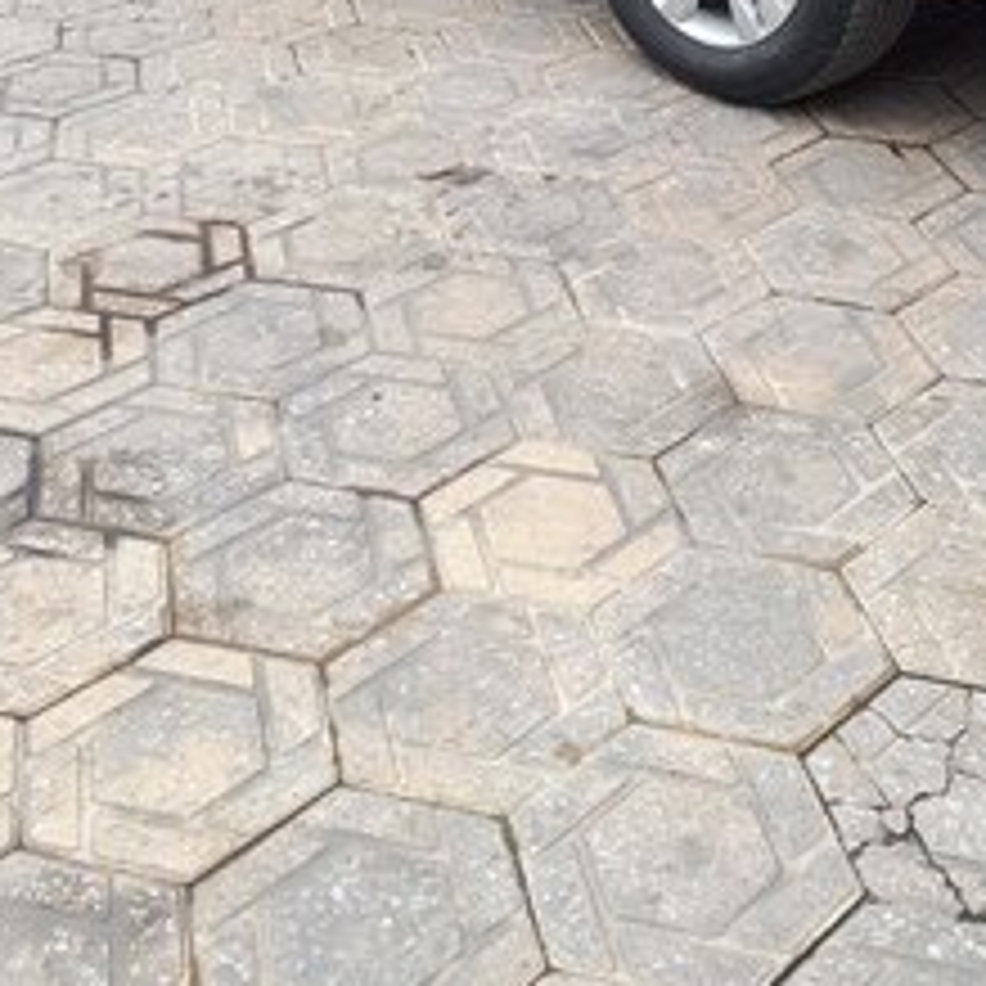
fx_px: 1740
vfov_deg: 28.8
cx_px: 662
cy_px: -86
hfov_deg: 31.4
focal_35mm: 54
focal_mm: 3.6
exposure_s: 1/239
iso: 40
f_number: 1.9
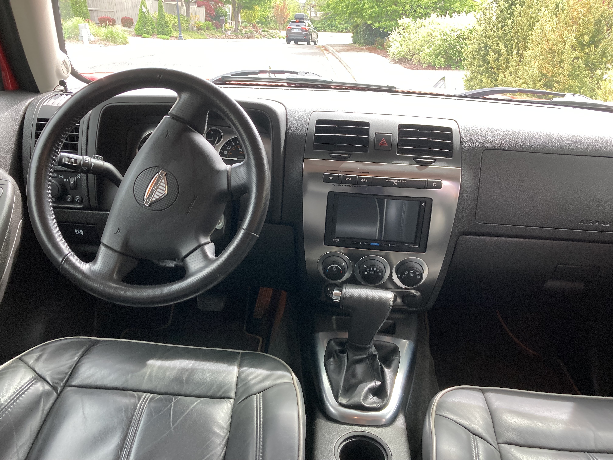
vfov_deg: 49.7
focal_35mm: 28
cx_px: 306
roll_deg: -1.0
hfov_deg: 63.4
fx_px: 496
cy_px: 230
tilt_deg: -22.4
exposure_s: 1/121
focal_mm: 3.99
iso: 80
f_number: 1.8
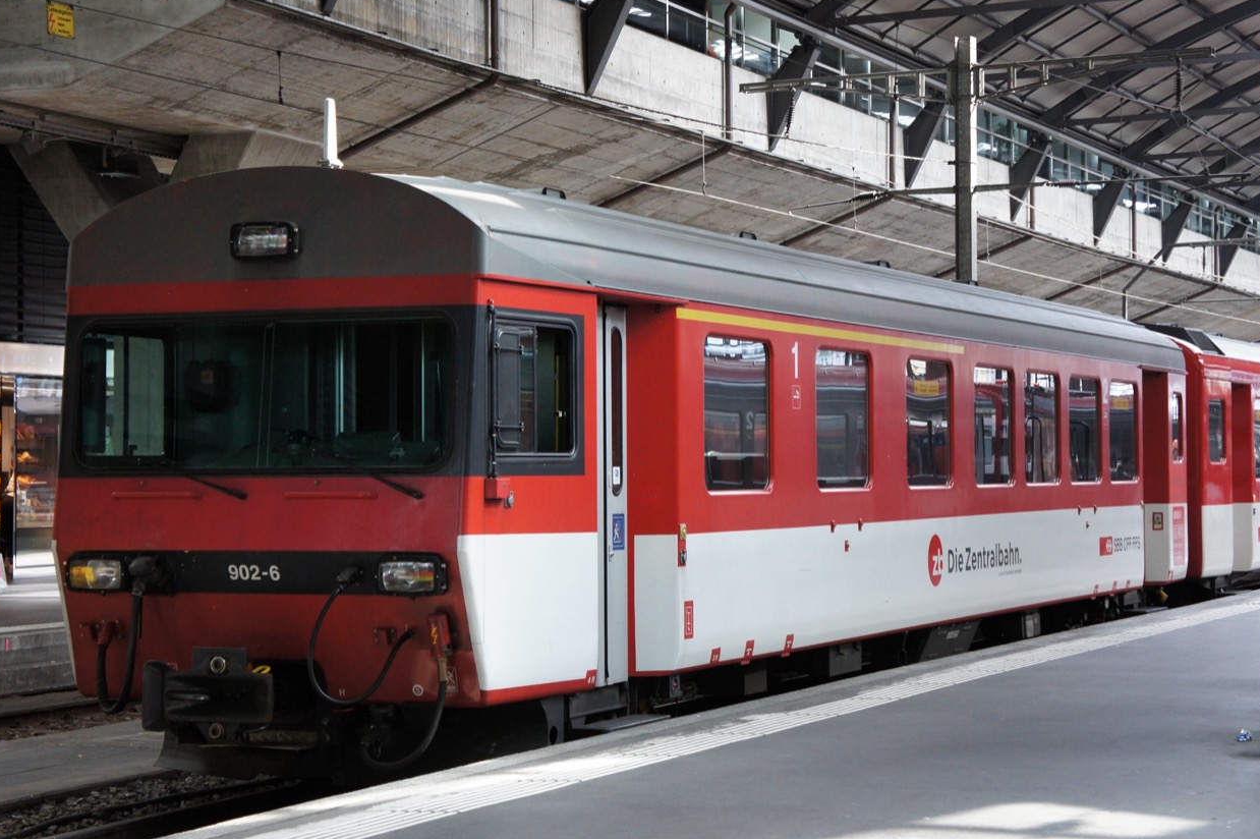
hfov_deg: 26.0
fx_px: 2728
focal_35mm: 78
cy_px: 385
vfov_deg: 17.5
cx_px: 604
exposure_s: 1/250
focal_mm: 46
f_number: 5
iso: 1000
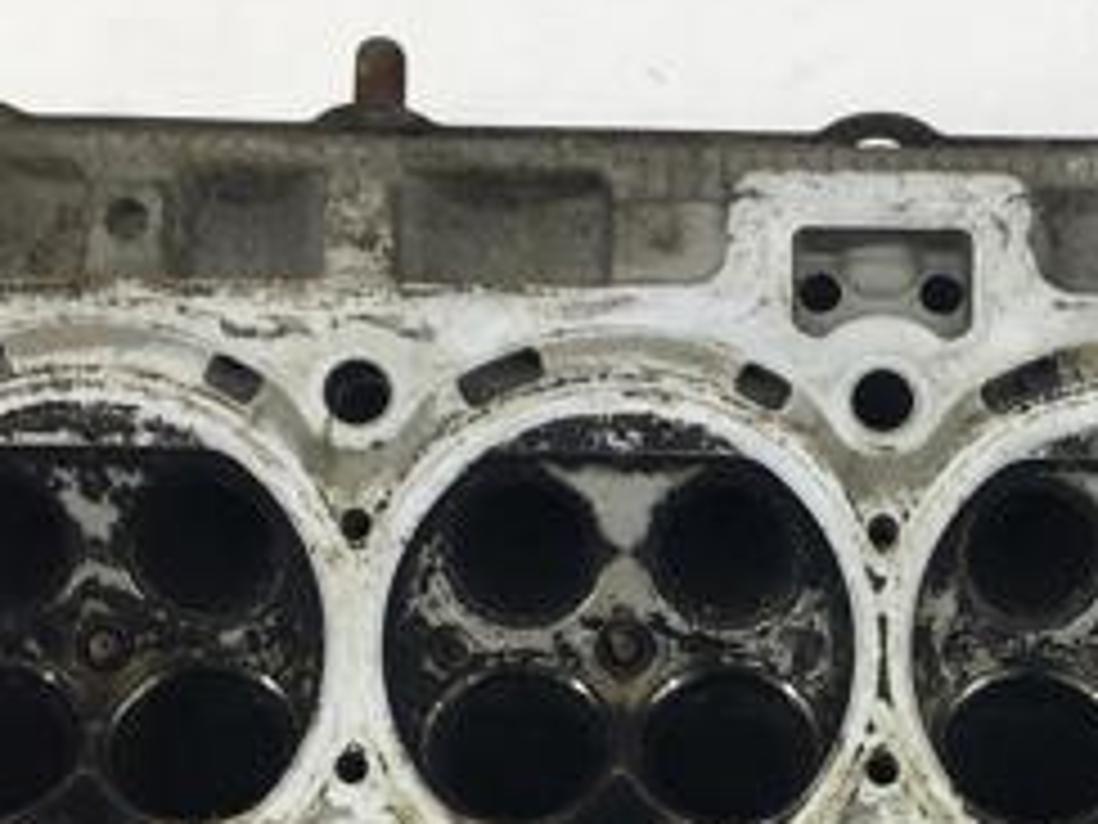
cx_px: 900
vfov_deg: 18.8
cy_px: 847
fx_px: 2411
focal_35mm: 76
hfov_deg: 25.2
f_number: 2.2
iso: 25
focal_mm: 4.15
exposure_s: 1/50
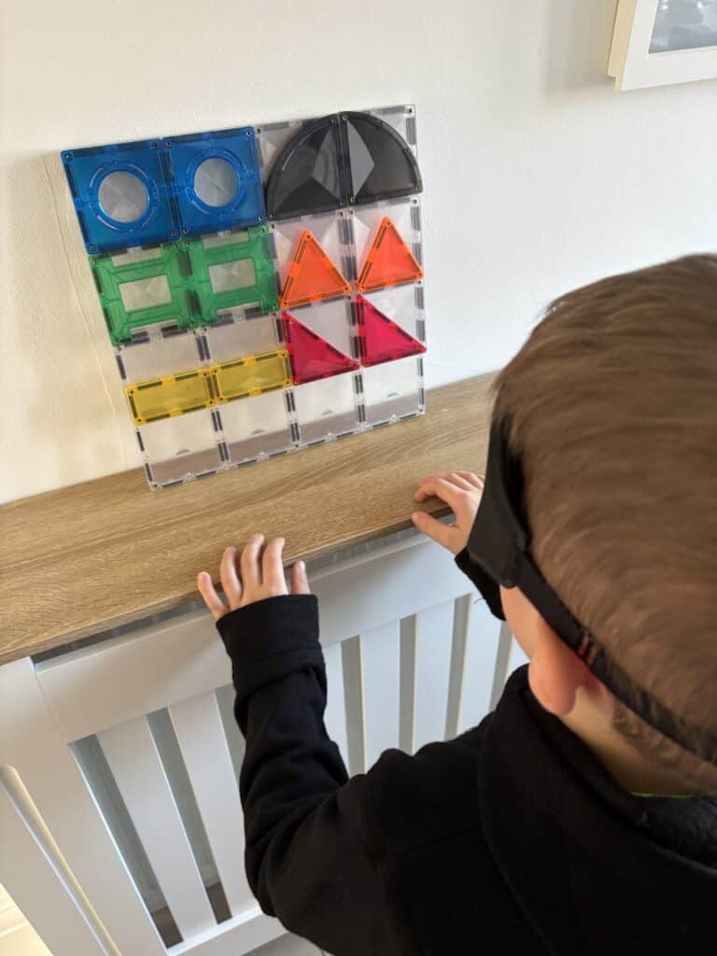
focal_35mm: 26
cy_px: 478
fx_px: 718
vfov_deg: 67.3
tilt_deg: -37.2
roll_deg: +2.9
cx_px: 358
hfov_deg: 53.1
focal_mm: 5.96
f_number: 1.6
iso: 250
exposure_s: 1/60
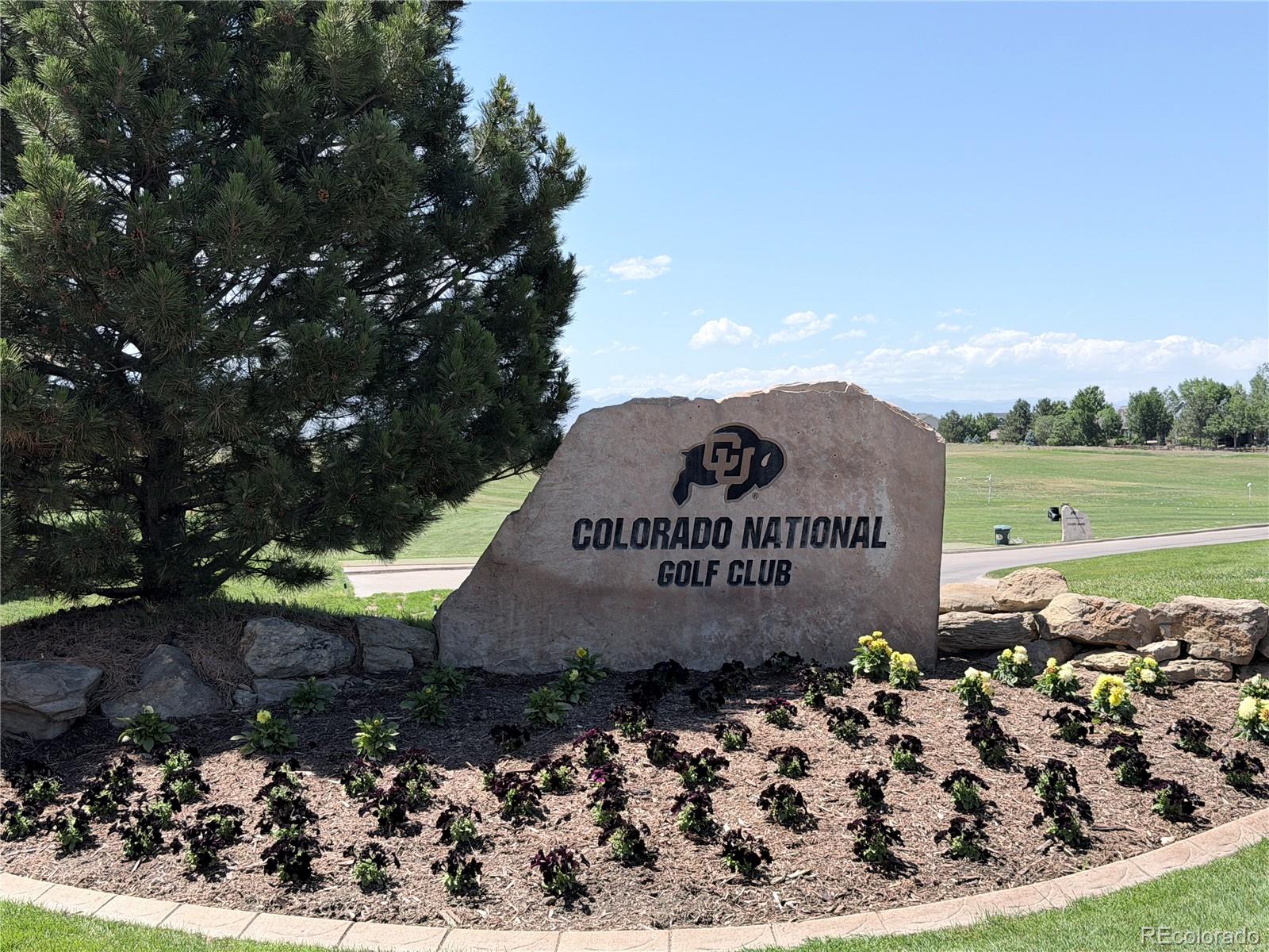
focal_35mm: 48
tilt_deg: -1.7
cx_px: 634
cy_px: 476
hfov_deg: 39.7
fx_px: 1760
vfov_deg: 30.3
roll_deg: +0.5
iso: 80
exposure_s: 1/4587
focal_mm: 6.76
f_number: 1.78
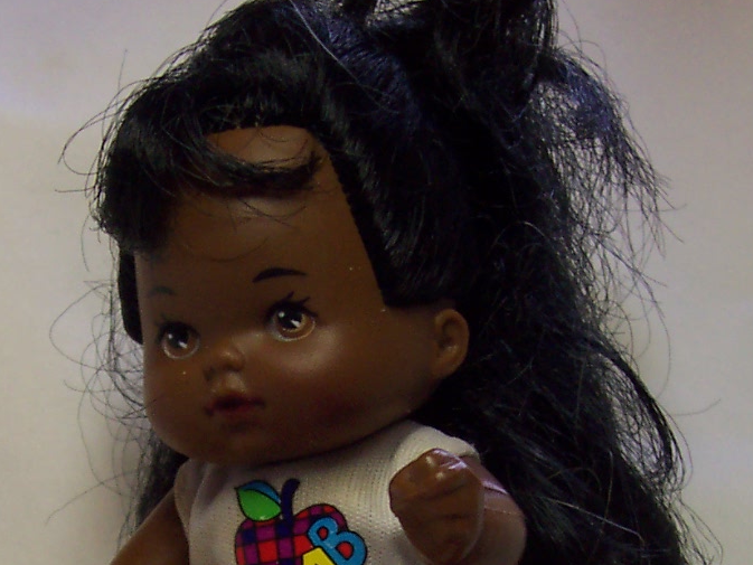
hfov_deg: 21.5
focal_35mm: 91
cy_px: 680
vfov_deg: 15.6
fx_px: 1980
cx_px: 331
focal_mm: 5.6
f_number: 2.8
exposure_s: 1/90
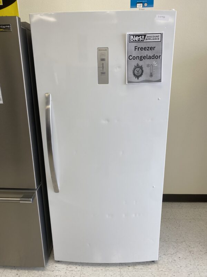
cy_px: 138
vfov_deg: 67.3
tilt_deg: -16.4
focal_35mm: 26
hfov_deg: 53.1
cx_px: 104
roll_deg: -0.2
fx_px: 207
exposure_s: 1/66
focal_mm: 4.25
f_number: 1.8
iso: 32
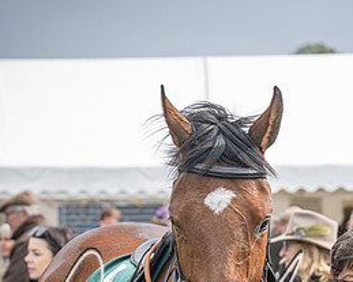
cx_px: 335
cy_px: 259
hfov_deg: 6.5
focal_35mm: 296
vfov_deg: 5.2
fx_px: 3091
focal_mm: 81
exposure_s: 1/1000
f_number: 5
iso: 400
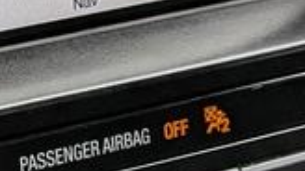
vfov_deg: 5.7
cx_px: -137
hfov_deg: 9.9
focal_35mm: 213
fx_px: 1721
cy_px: 20
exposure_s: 1/100
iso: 53
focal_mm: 5.43
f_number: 1.89
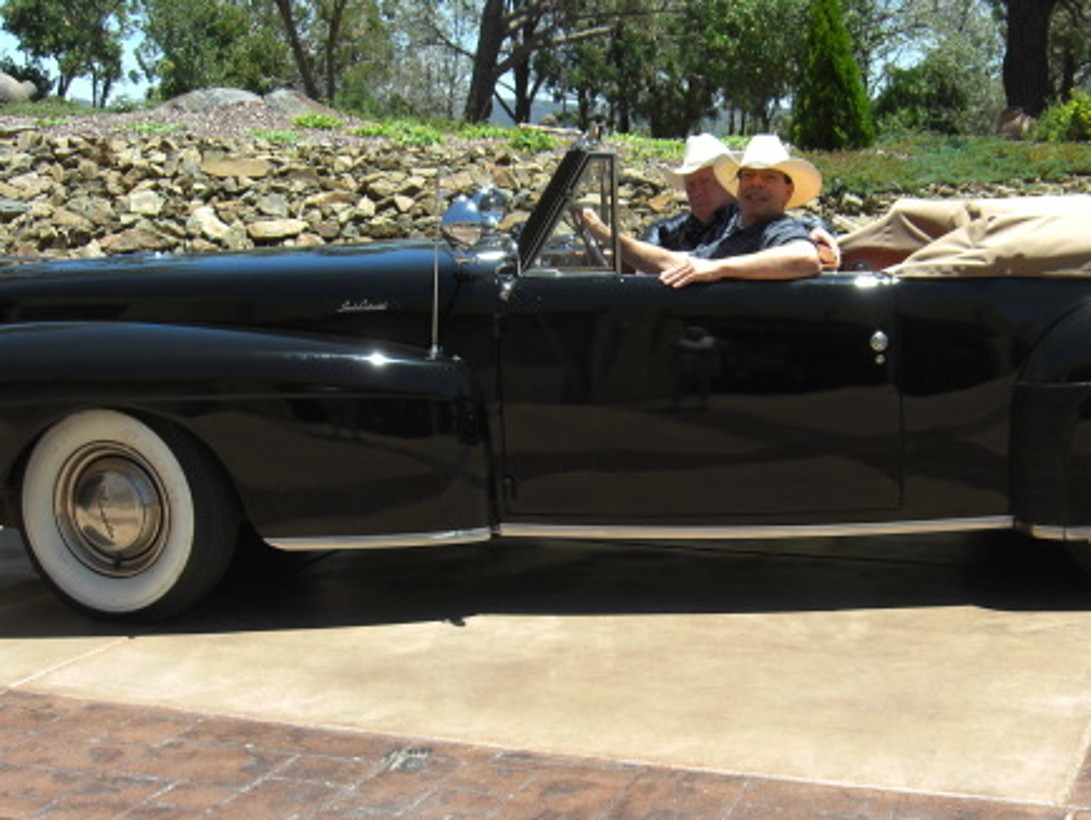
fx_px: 1766
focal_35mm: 56
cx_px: 704
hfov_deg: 34.1
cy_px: 516
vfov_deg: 26.0
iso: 80
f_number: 4
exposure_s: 1/400
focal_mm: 7.9
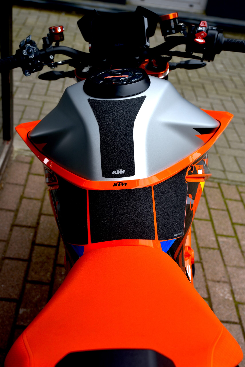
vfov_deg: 41.1
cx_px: 122
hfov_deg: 28.1
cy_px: 184
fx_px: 489
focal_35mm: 48
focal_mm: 48
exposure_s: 1/160
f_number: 6.3
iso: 100
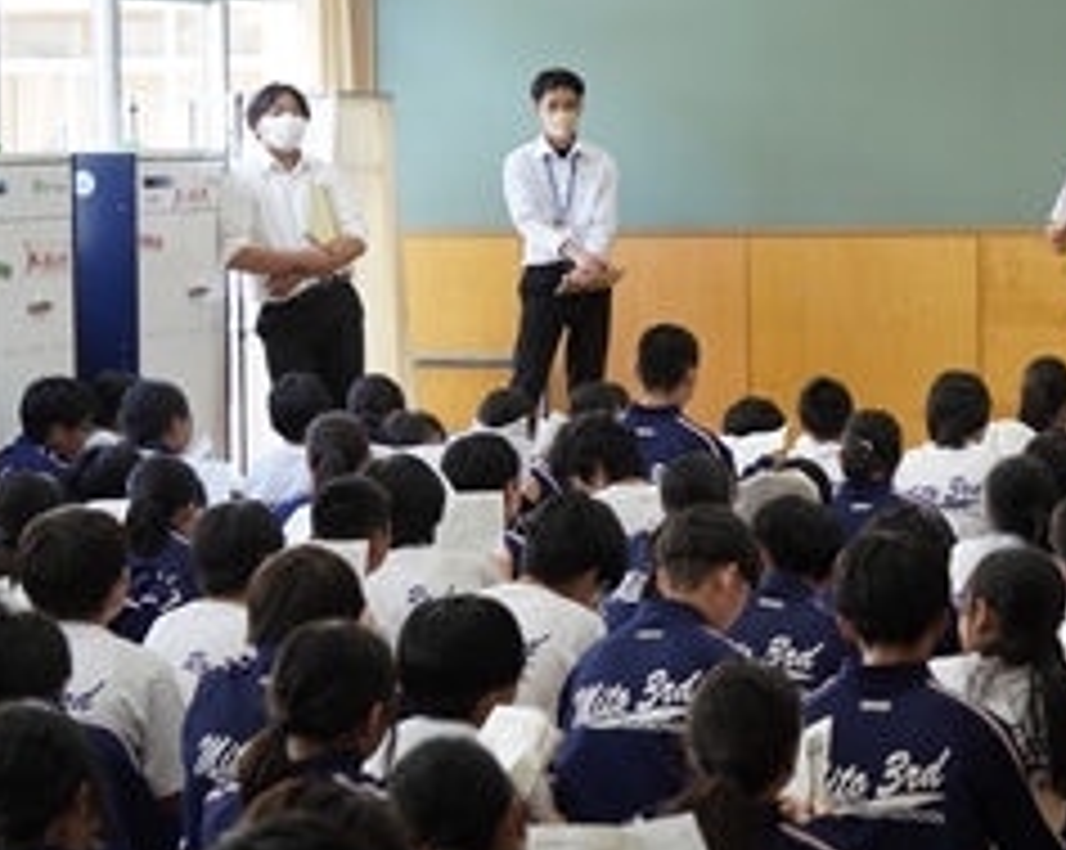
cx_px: 873
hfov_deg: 14.6
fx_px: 4121
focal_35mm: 131
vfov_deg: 11.8
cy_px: 283
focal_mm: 55
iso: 400
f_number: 4.5
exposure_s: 1/100
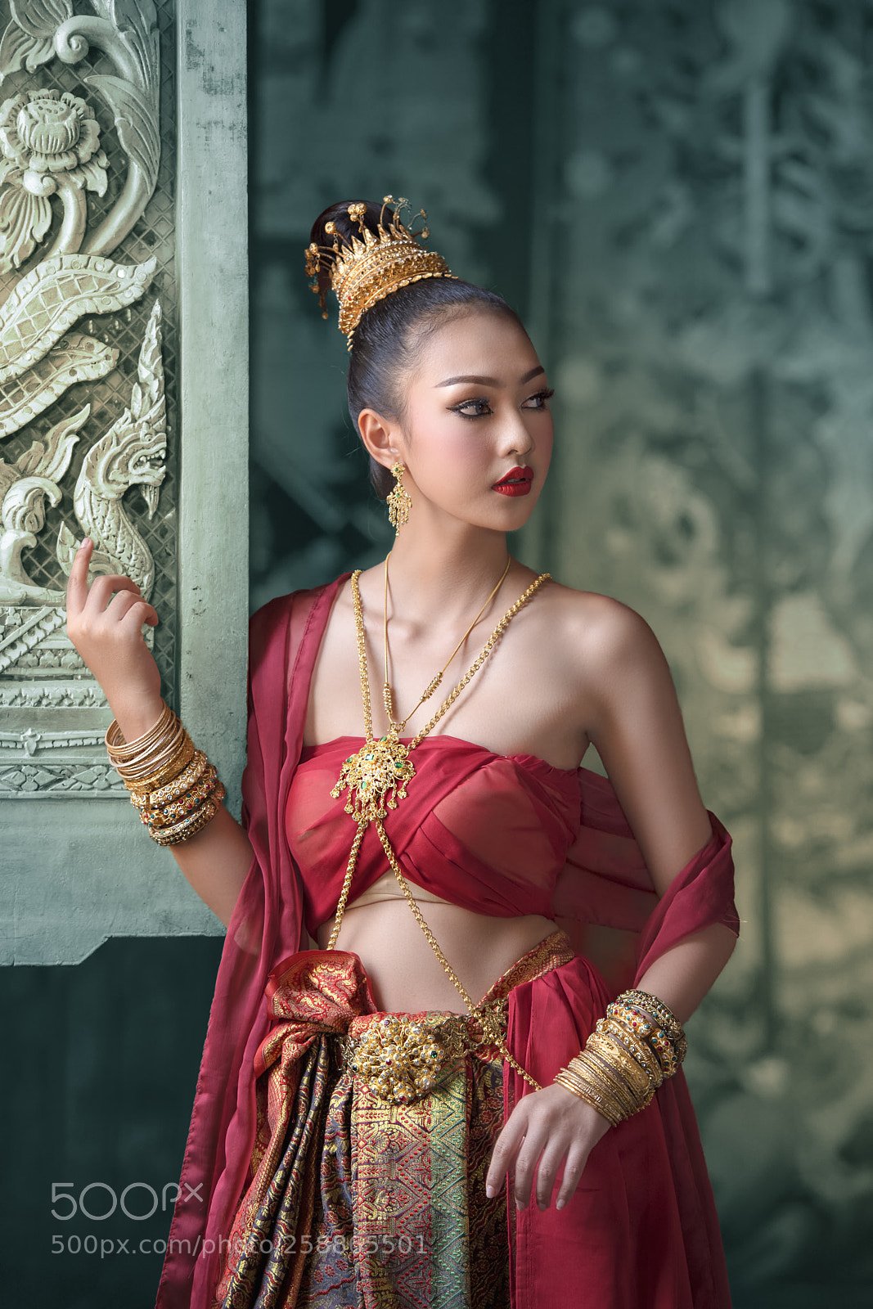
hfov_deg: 9.8
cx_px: 436
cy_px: 654
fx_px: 5091
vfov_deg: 14.7
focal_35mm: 140
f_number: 4
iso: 200
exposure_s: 1/200
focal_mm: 140
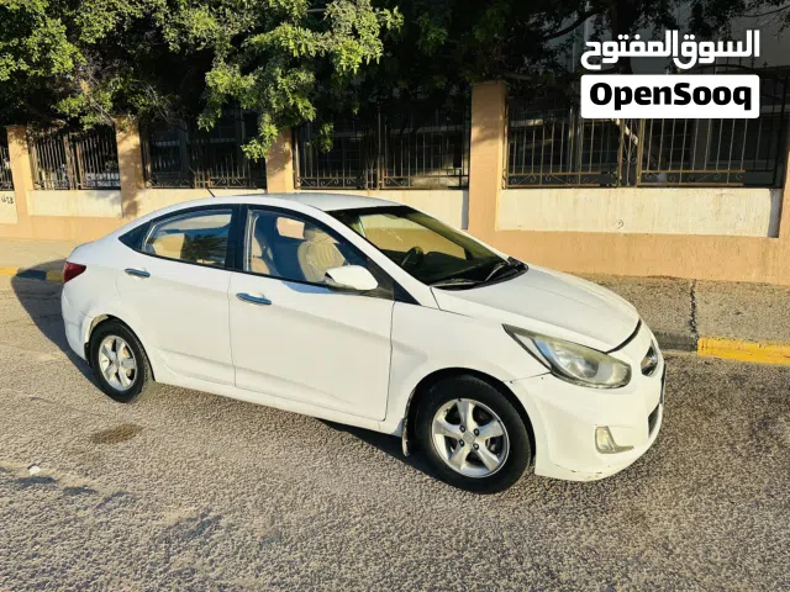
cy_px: 296
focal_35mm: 24
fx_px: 548
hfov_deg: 71.6
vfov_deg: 56.8
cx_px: 395
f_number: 1.78
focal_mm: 6.86
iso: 80
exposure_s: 1/2732
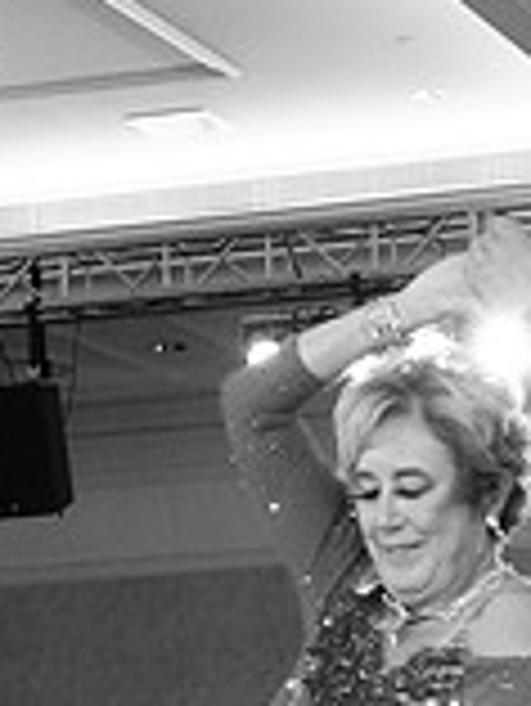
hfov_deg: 8.5
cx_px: 628
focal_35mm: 174
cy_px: 944
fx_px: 3554
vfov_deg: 11.1
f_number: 11
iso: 5000
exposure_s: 1/80
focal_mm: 33
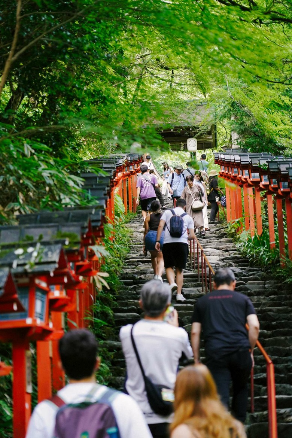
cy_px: 219
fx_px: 1277
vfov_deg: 19.5
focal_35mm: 105
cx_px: 146
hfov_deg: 13.0
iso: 2000
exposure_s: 1/160
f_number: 4
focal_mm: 105
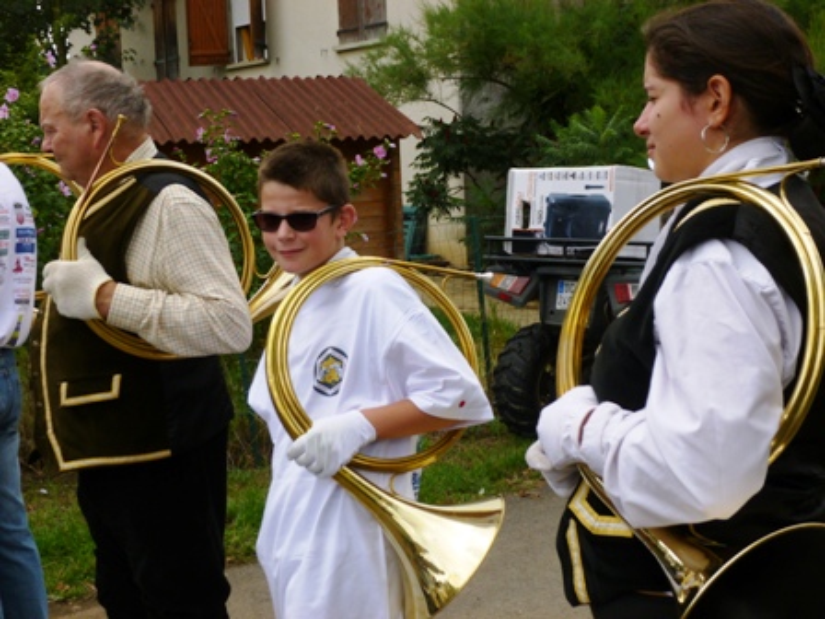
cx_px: 412
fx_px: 1430
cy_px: 310
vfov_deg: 24.4
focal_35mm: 60
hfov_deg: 32.2
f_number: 4.3
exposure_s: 1/400
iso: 100
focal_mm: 10.7
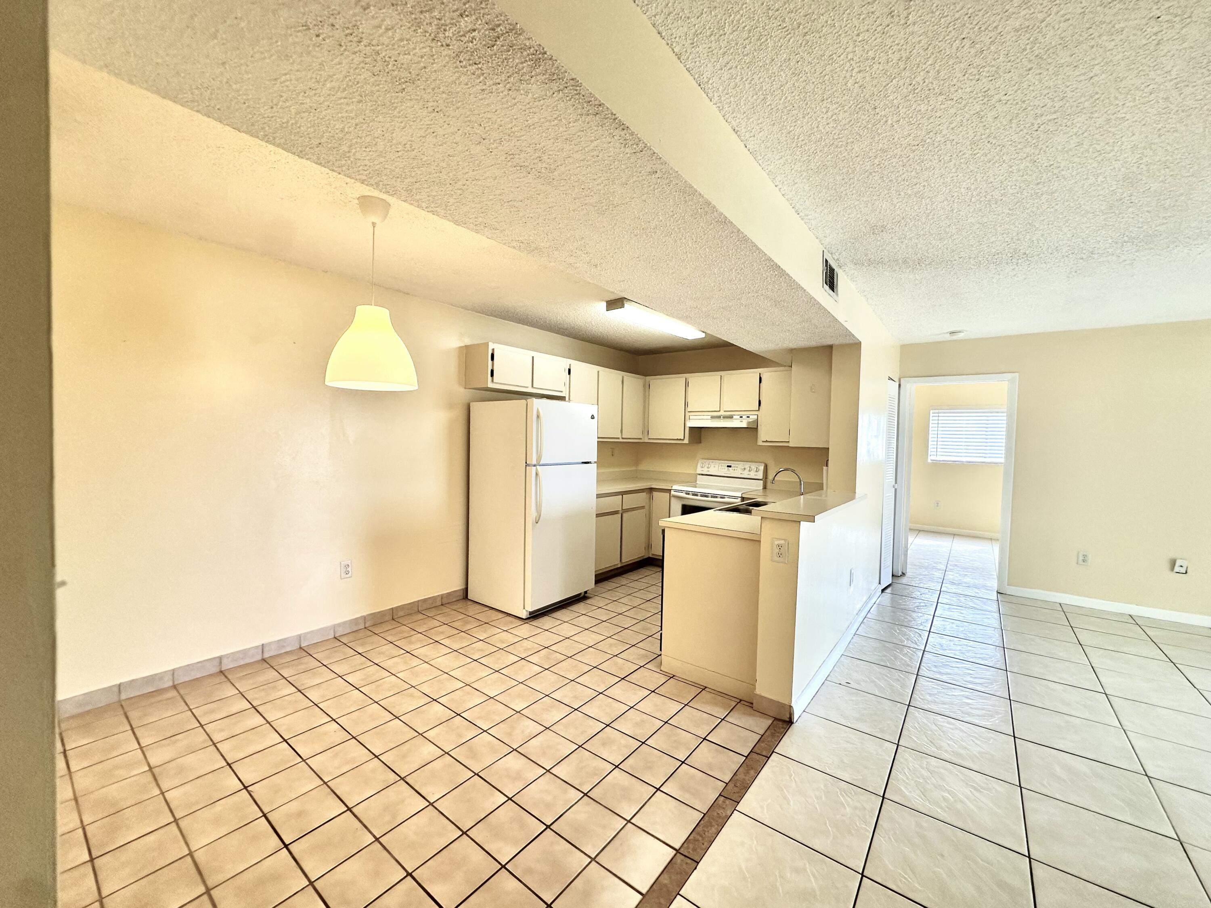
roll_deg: -1.5
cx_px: 606
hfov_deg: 102.1
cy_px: 454
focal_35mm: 14
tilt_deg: -1.5
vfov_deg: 85.7
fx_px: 490
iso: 125
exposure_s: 1/120
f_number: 2.2
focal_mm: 2.22
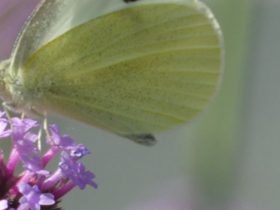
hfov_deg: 1.2
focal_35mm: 1626
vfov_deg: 0.9
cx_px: 64
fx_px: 13146
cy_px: 69
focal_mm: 185
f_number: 5.6
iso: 100
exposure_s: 1/125
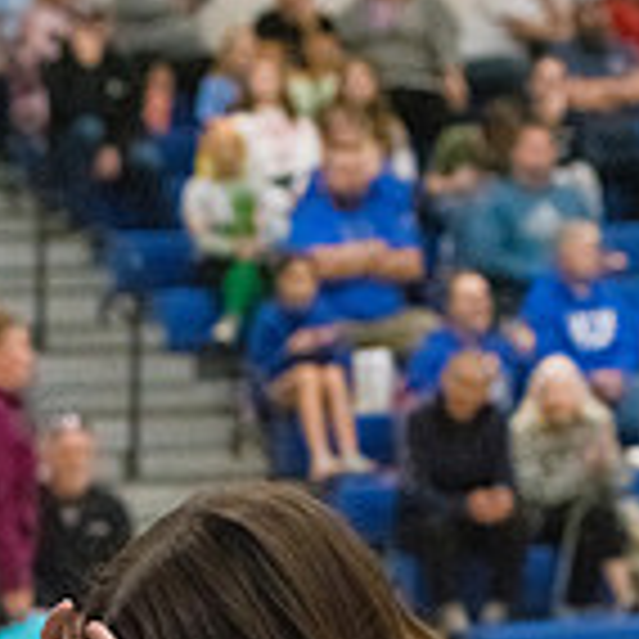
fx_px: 3947
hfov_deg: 9.3
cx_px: 252
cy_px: 932
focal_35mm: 189
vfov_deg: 9.0
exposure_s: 1/1600
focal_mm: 70
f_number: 4.5
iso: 10000
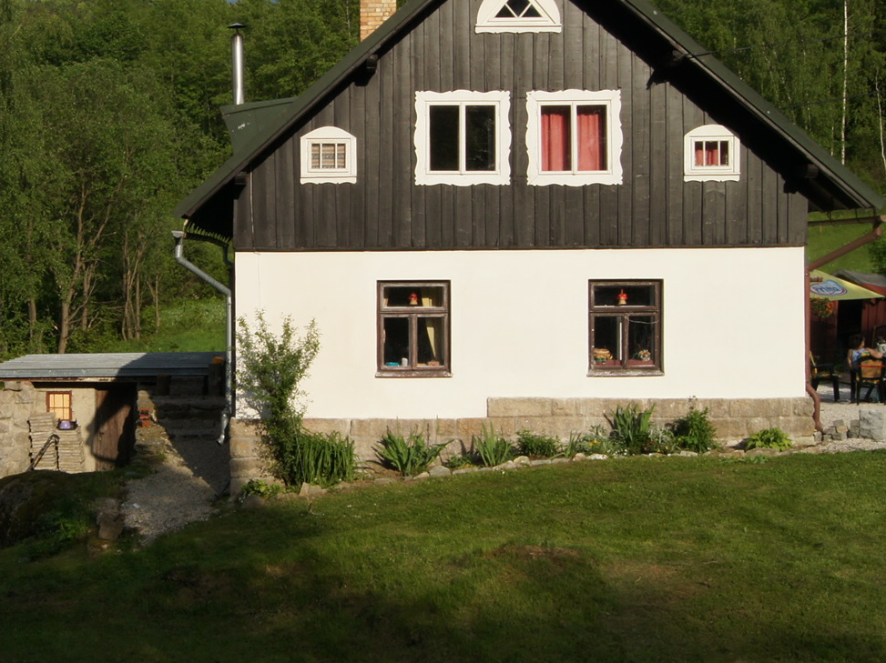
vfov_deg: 24.0
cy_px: 303
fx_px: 1561
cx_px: 227
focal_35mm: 61
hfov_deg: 31.2
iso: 200
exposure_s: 1/160
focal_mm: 18
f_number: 16
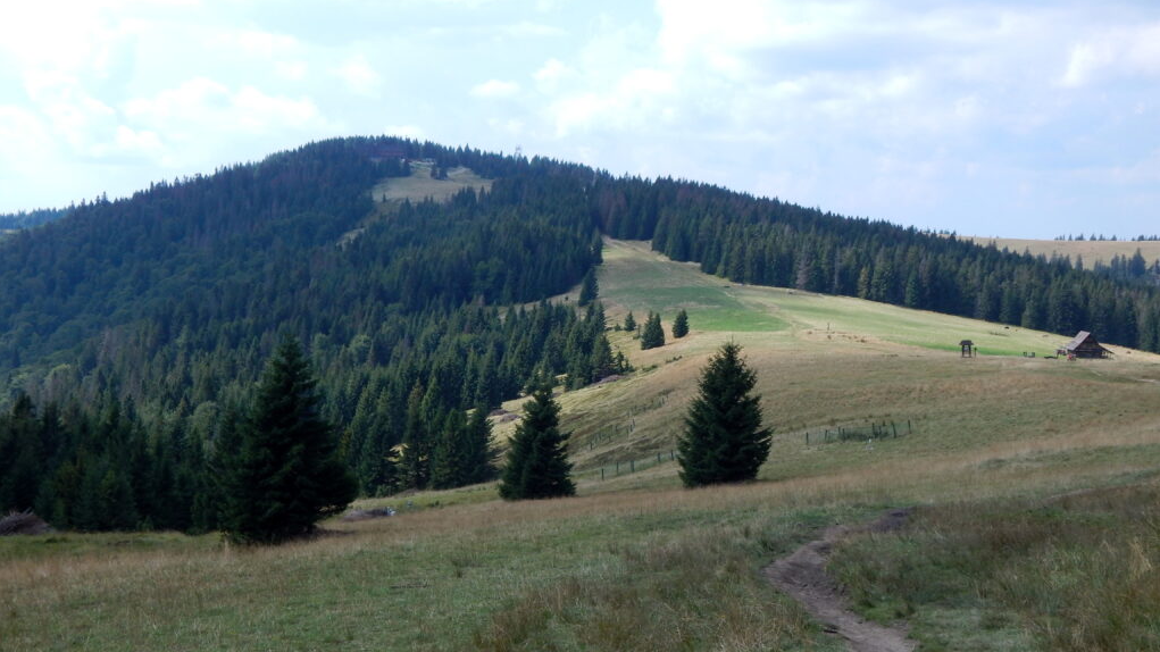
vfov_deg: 25.4
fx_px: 1445
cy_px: 352
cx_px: 581
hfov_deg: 43.7
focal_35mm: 47
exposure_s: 1/1250
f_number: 3.6
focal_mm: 7.7
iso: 125
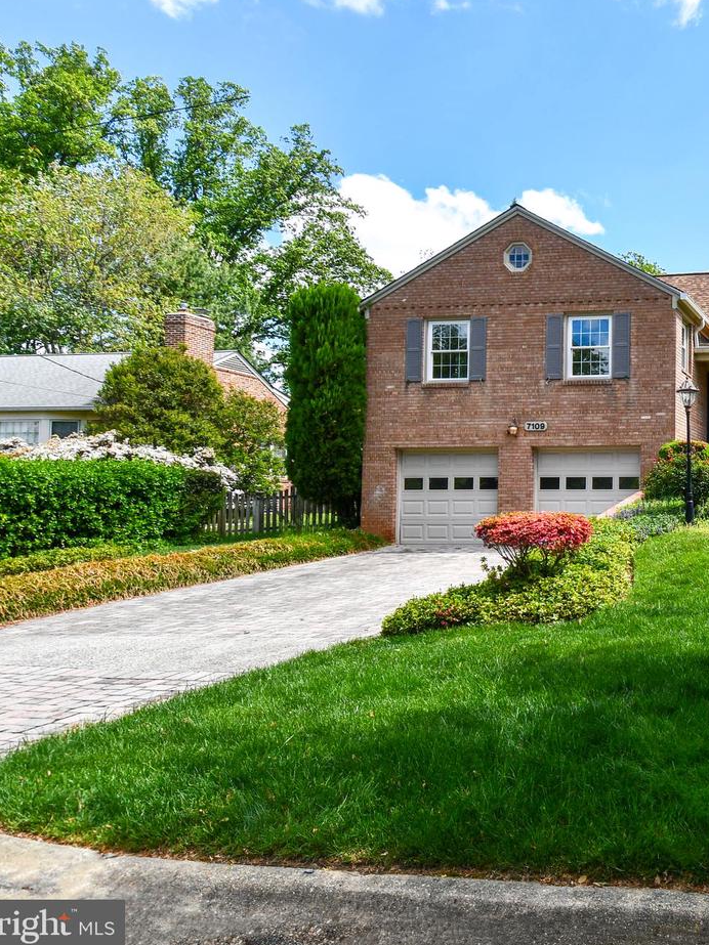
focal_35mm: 27
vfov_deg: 65.3
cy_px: 461
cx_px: 703
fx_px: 738
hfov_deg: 44.1
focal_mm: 12
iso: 160
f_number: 8
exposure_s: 1/250
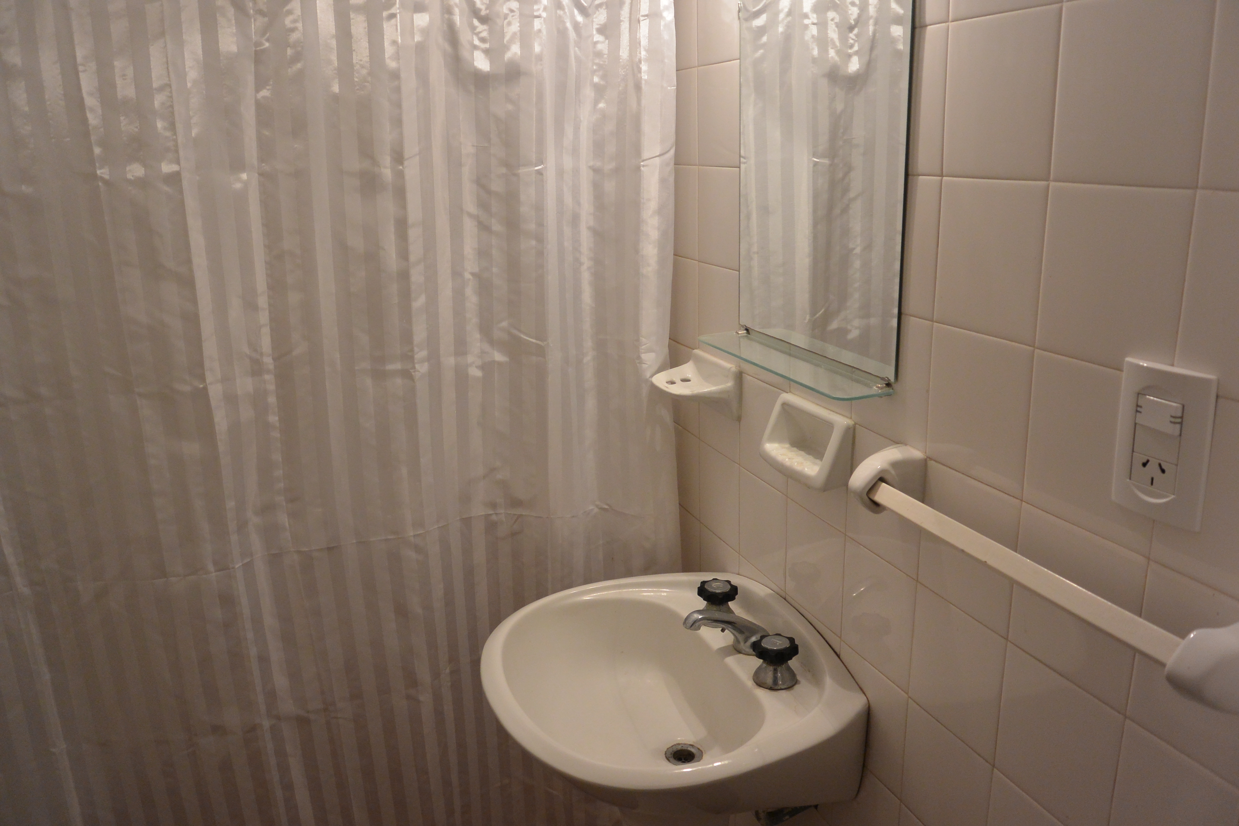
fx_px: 929
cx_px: 620
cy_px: 413
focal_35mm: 27
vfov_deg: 47.9
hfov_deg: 67.4
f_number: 3.5
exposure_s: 1/80
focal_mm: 10
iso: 400
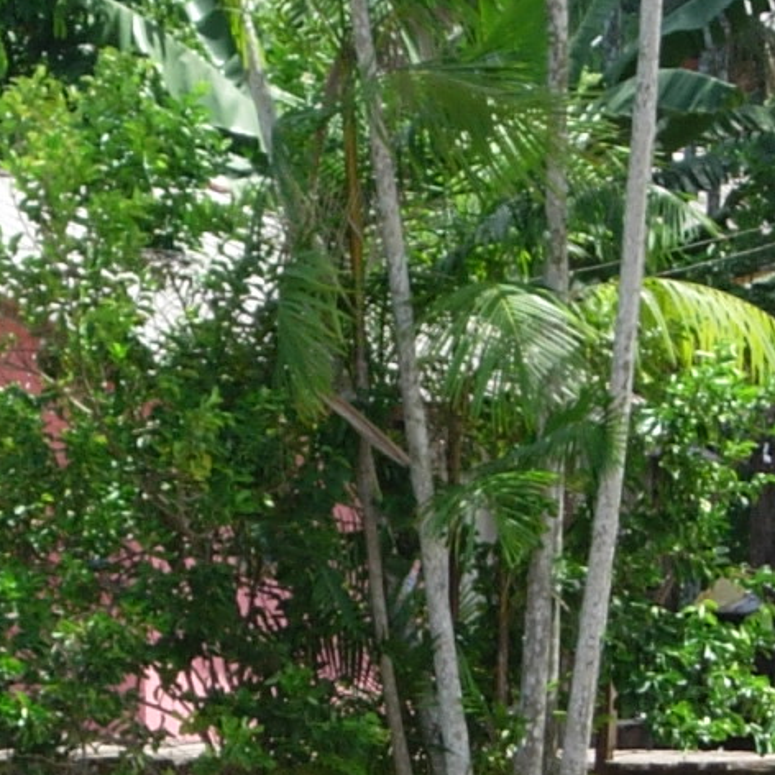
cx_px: 304
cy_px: 915
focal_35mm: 433
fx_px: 10968
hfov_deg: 4.0
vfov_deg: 4.0
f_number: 4.9
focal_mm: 23.4
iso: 64
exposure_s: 1/215
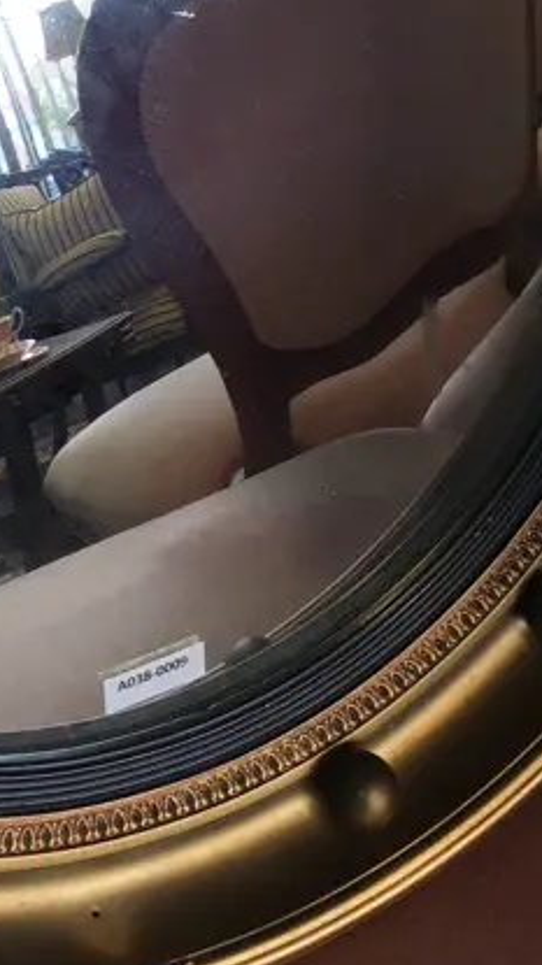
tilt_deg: -37.8
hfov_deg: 15.4
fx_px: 1996
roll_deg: -1.4
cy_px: 53
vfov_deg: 26.1
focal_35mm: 78
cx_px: 95
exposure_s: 1/50
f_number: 2.2
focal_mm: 4.15
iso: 25
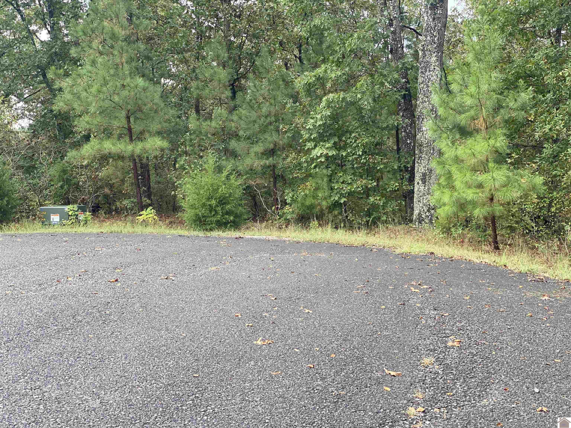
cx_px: 286
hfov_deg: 36.8
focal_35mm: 52
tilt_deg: -5.3
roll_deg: +3.1
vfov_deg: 28.0
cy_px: 214
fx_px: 858
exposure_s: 1/122
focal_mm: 6
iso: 20
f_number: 2
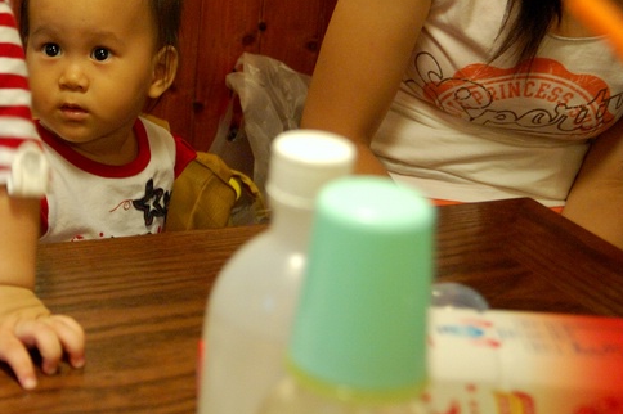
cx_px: 40
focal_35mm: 73
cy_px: 33
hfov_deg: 26.6
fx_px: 1263
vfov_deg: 18.3
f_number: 2.8
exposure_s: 1/20
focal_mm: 23
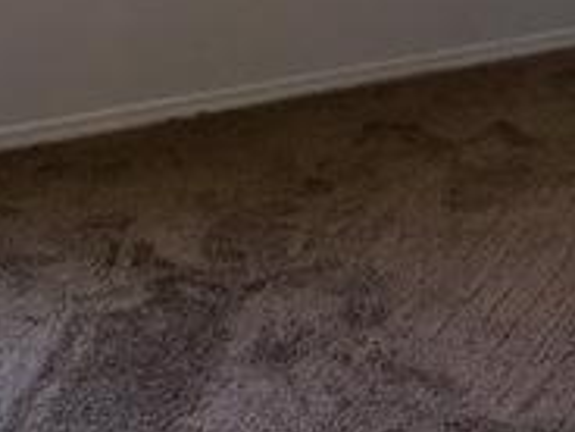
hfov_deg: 19.3
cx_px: 138
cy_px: -313
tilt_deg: -2.6
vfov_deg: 13.4
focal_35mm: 101
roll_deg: -0.9
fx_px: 1678
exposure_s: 1/30
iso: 25
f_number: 2.2
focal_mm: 4.15
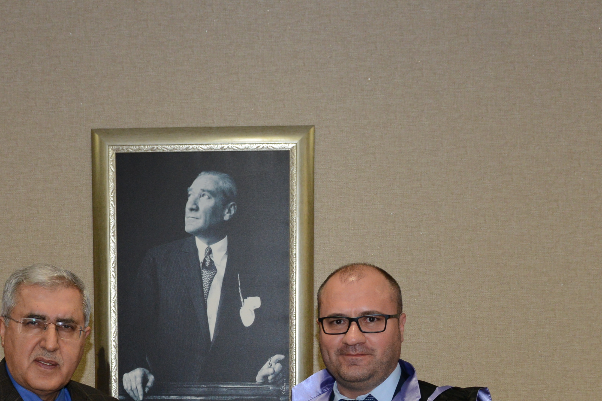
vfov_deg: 21.5
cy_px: 436
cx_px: 219
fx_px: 1003
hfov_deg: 33.2
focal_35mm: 60
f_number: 4.5
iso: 1250
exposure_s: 1/125
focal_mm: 24
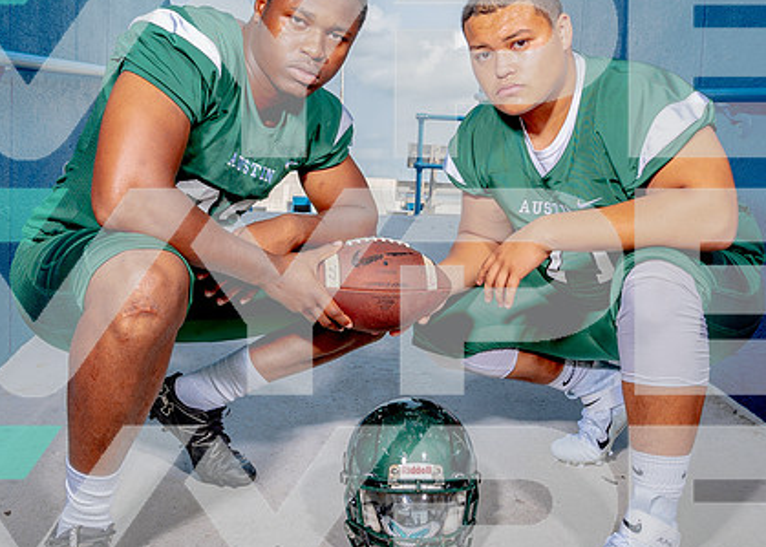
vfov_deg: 35.7
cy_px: 296
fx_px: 848
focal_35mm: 39
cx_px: 407
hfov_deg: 48.6
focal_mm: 24
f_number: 9.5
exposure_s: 1/125
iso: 100
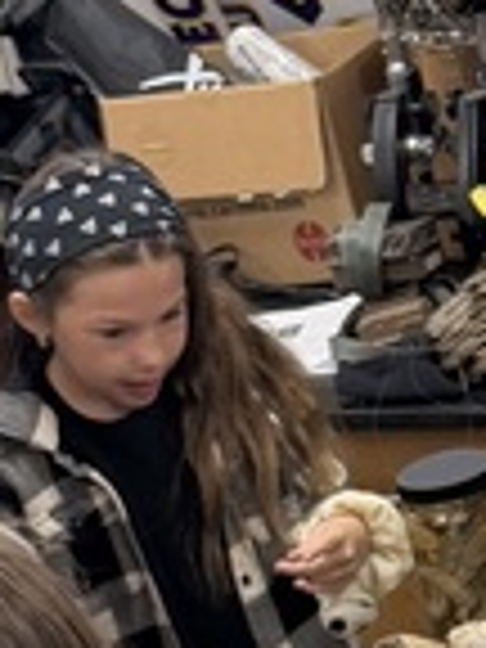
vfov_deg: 11.2
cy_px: 927
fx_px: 3201
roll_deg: +12.0
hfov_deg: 8.6
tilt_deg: -28.0
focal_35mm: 171
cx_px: 621
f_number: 1.78
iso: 200
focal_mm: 6.76
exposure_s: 1/120
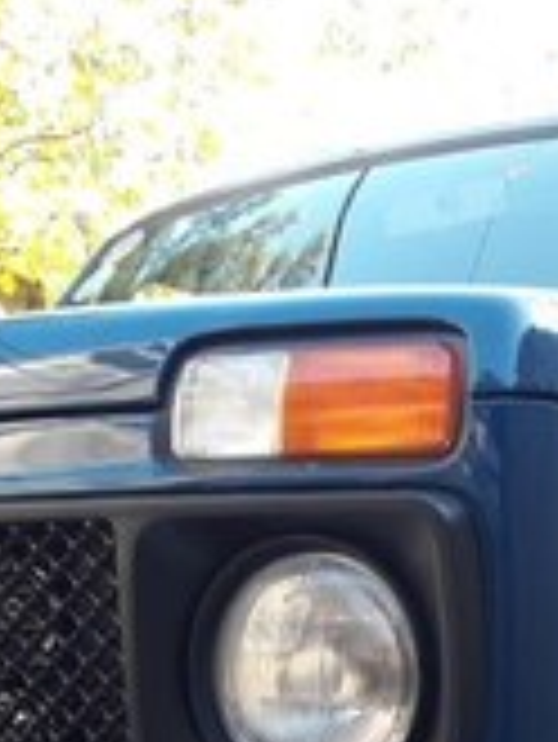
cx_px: 580
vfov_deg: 21.3
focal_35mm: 84
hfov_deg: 17.1
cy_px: 944
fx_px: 1803
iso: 50
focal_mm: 3.7
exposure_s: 1/50
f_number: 1.9
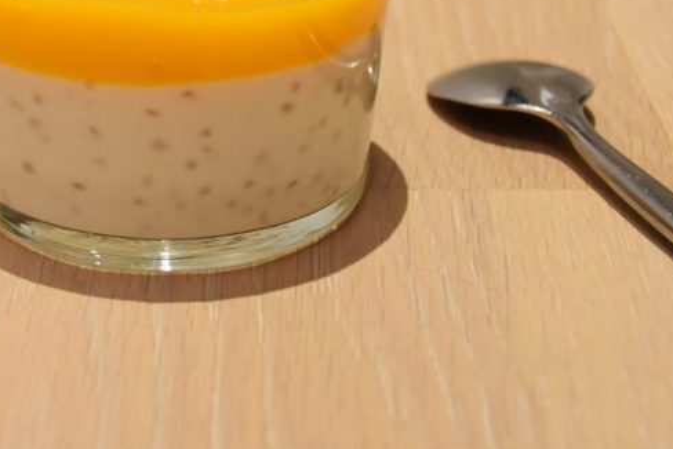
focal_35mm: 107
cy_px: 75
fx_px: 2001
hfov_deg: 19.0
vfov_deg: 12.7
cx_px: 208
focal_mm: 34
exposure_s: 1/40
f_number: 4.2
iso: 1600
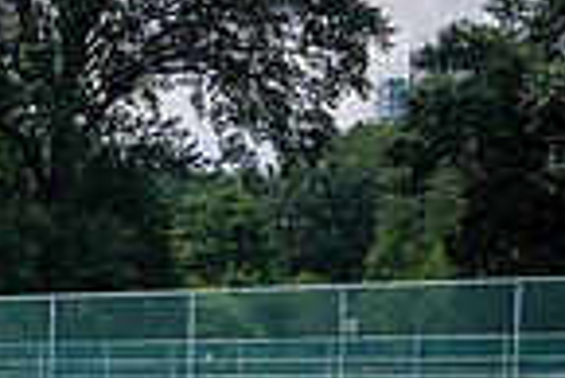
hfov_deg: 12.0
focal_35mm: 155
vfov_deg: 8.6
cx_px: -503
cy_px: 610
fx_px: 2435
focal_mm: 38
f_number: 6.3
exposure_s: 1/1000
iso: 400
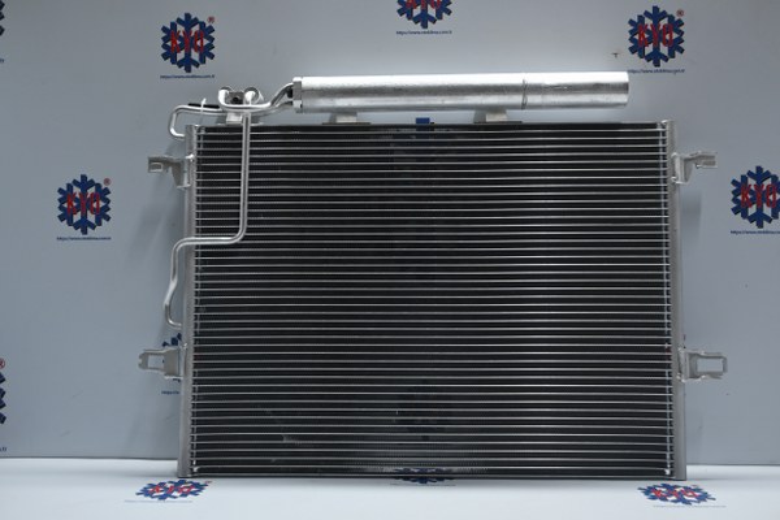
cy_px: 260
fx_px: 747
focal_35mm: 34
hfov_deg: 55.1
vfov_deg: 38.4
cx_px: 390
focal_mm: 23
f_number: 4.2
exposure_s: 1/40
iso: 320
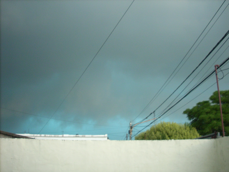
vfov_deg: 38.7
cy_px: 86
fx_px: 245
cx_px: 114
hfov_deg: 50.1
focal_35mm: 37
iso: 200
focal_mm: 6.2
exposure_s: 1/25.2
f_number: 2.8
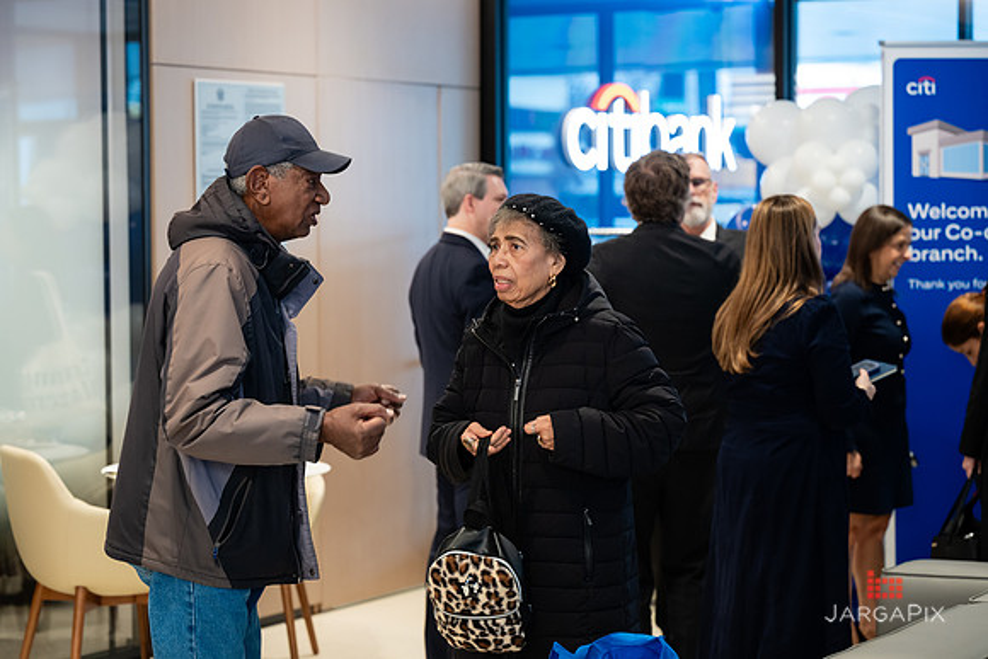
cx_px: 469
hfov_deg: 24.1
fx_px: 2312
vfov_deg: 16.2
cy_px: 313
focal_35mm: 84
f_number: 3.2
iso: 800
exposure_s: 1/200
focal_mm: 79
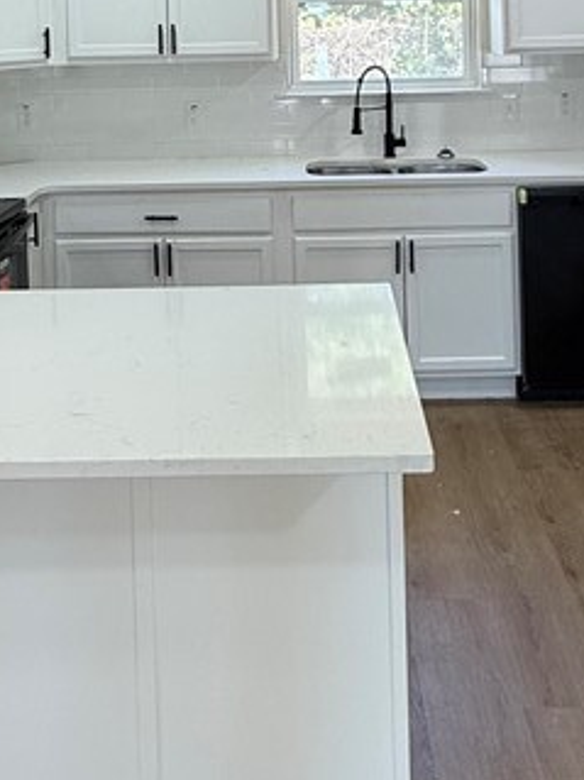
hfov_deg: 32.2
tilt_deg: +0.6
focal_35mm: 45
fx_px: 1013
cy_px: 20
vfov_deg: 38.0
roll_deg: +0.6
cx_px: 288
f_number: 2.2
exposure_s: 1/99
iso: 100
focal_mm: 2.22
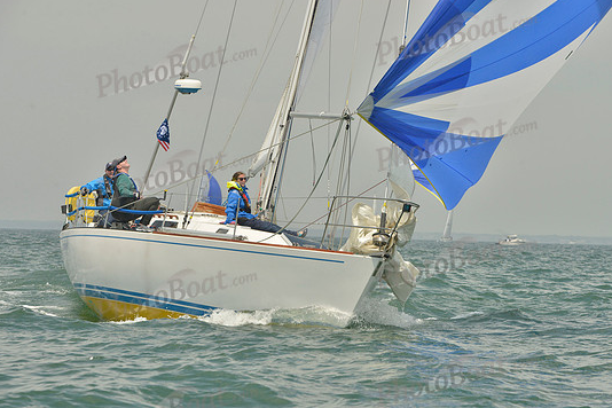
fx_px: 2771
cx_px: 317
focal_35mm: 163
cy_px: 217
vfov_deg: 8.4
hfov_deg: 12.6
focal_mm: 150
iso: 560
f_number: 11
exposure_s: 1/1600
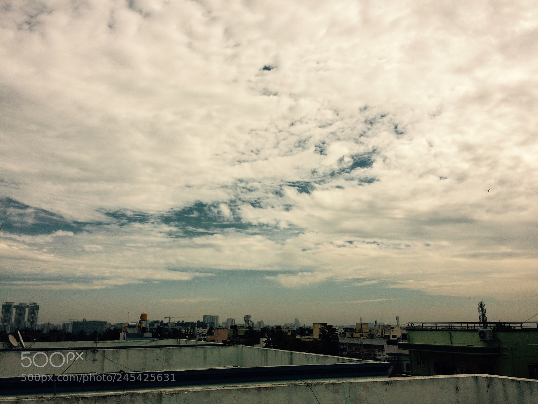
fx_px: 451
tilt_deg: +14.1
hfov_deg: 61.7
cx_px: 269
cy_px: 202
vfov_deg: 48.2
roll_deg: -0.5
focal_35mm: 29
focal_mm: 4.15
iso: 40
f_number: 2.2
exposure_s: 1/10309
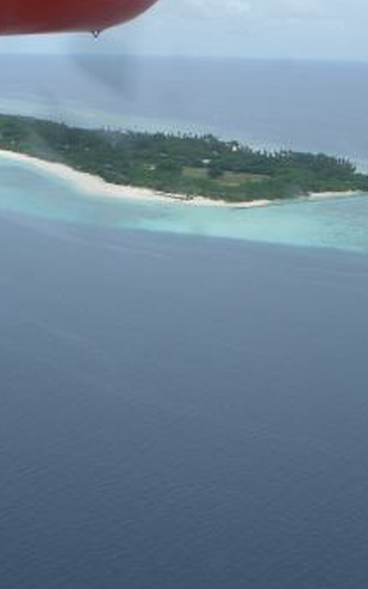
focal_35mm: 65
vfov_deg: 31.3
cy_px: 193
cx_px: 75
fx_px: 1043
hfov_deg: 19.8
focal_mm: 7.1
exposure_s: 1/640
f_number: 4.5
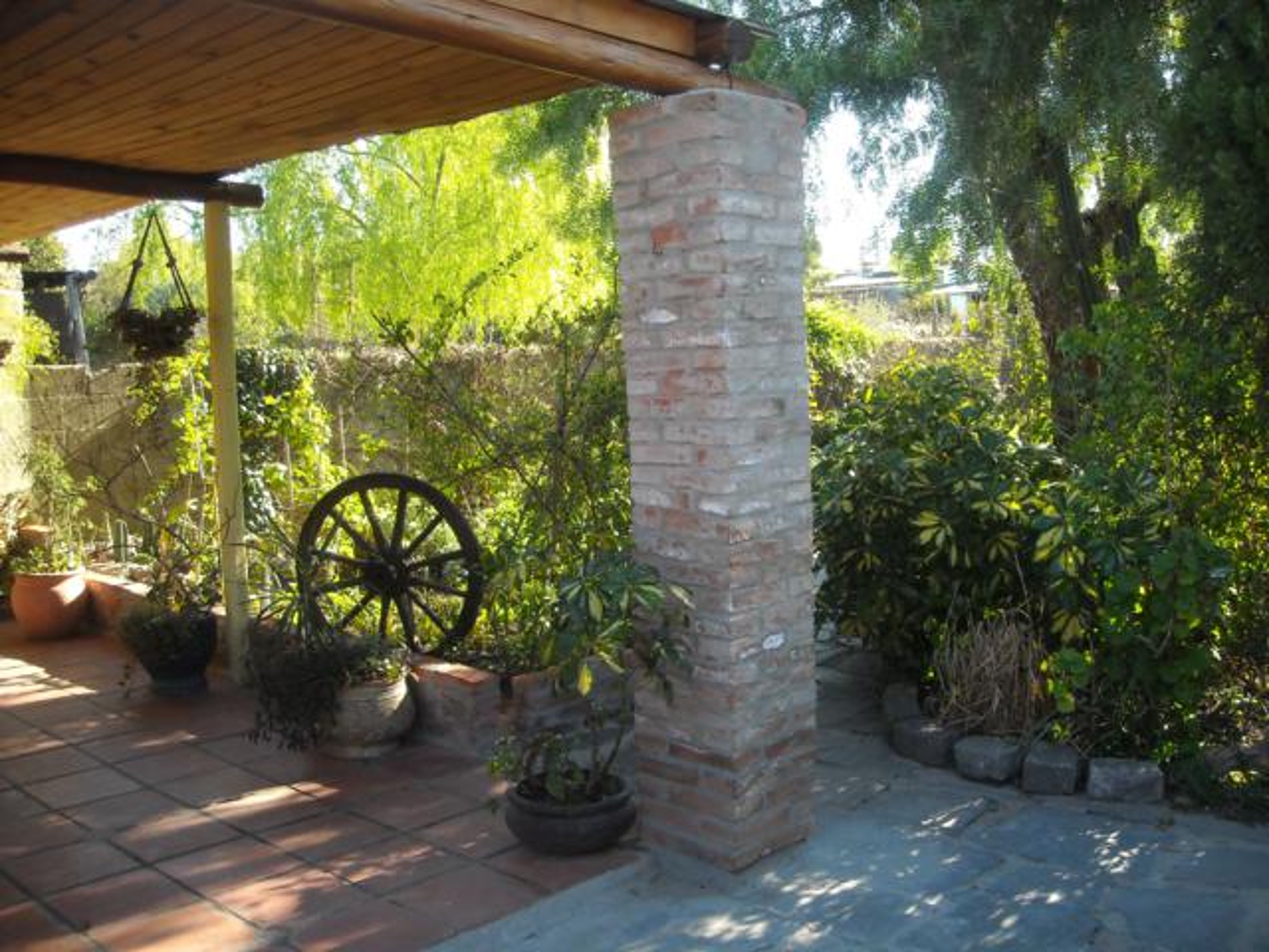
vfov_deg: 40.7
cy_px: 476
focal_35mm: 35
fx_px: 1283
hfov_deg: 52.6
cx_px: 634
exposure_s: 1/250
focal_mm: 5.7
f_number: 2.8
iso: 147
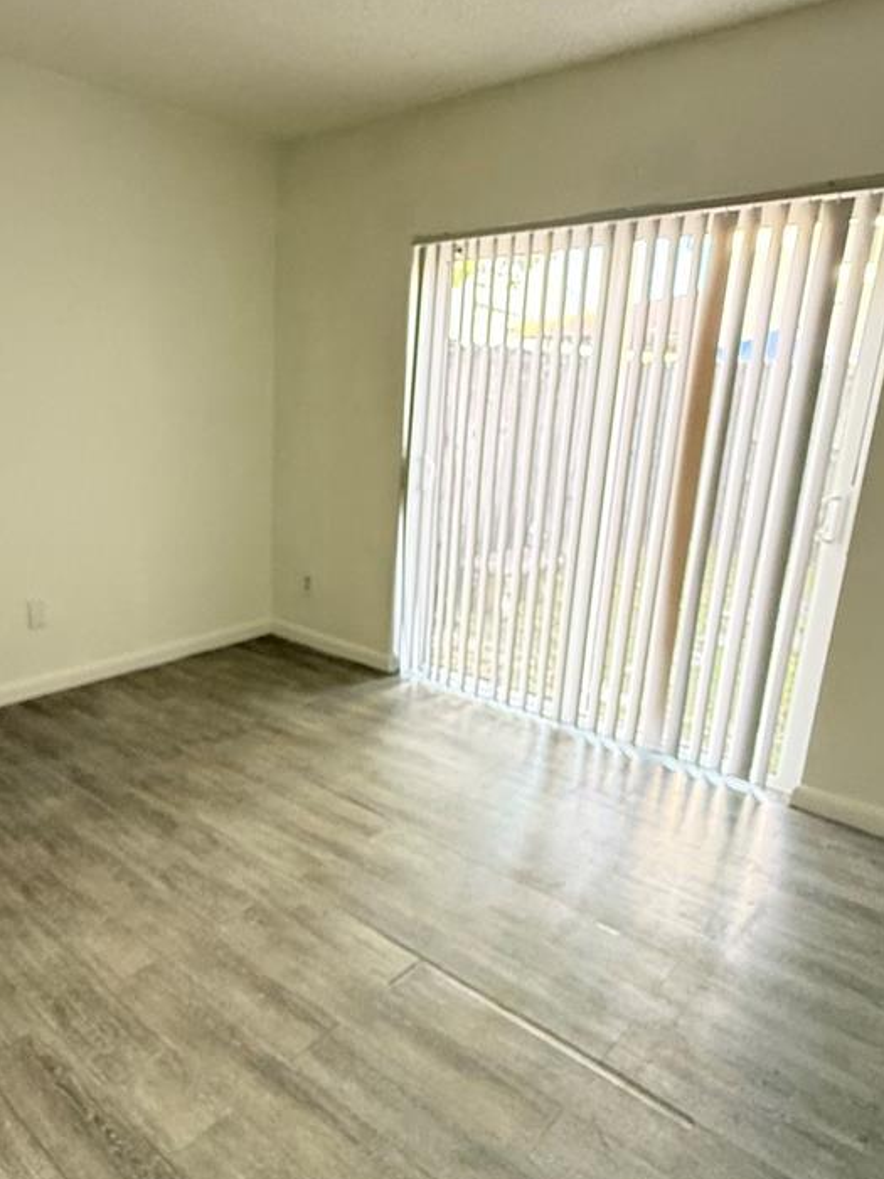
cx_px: 327
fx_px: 817
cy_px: 625
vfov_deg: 71.5
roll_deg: -1.5
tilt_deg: -14.7
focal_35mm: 24
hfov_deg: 56.1
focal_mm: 2.22
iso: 500
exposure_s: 1/60
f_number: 2.2
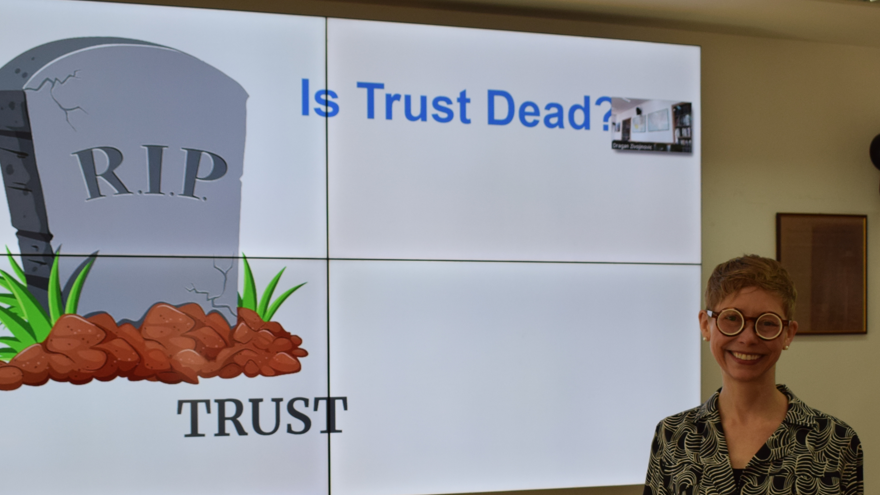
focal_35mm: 58
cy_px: 373
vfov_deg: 20.6
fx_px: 1353
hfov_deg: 36.0
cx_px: 421
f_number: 5
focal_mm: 24
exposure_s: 1/100
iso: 400
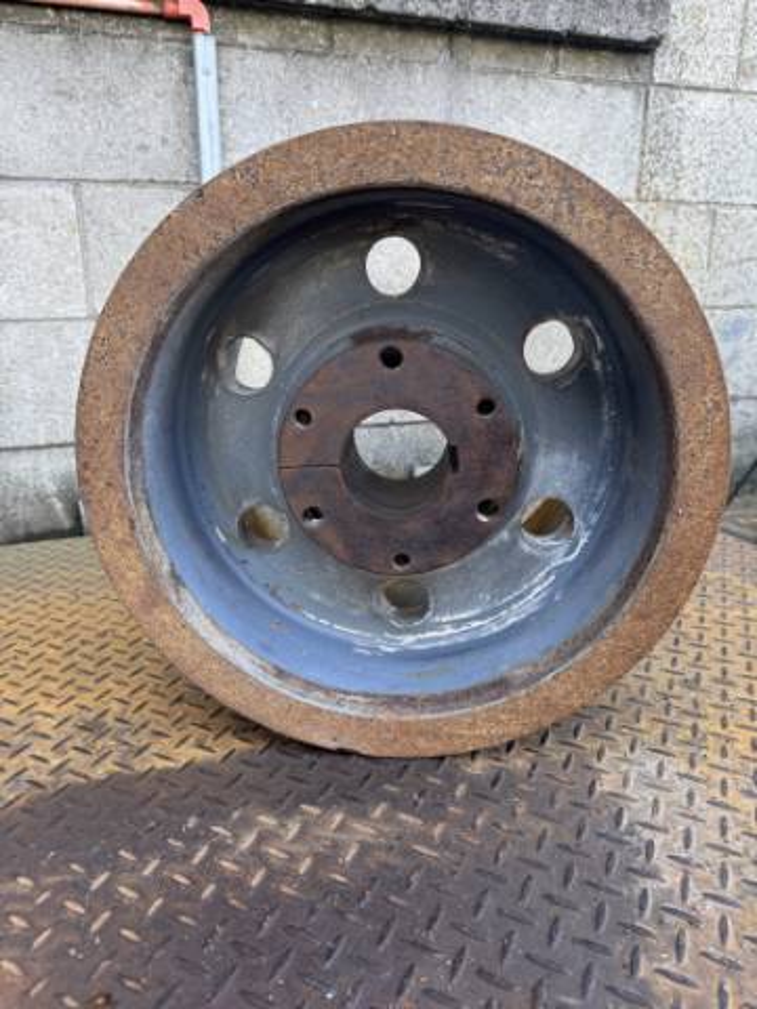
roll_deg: +0.2
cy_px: 504
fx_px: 700
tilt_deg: -17.1
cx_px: 378
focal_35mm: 24
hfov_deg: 56.8
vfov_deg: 71.6
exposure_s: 1/121
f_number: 1.78
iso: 100
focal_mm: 6.76
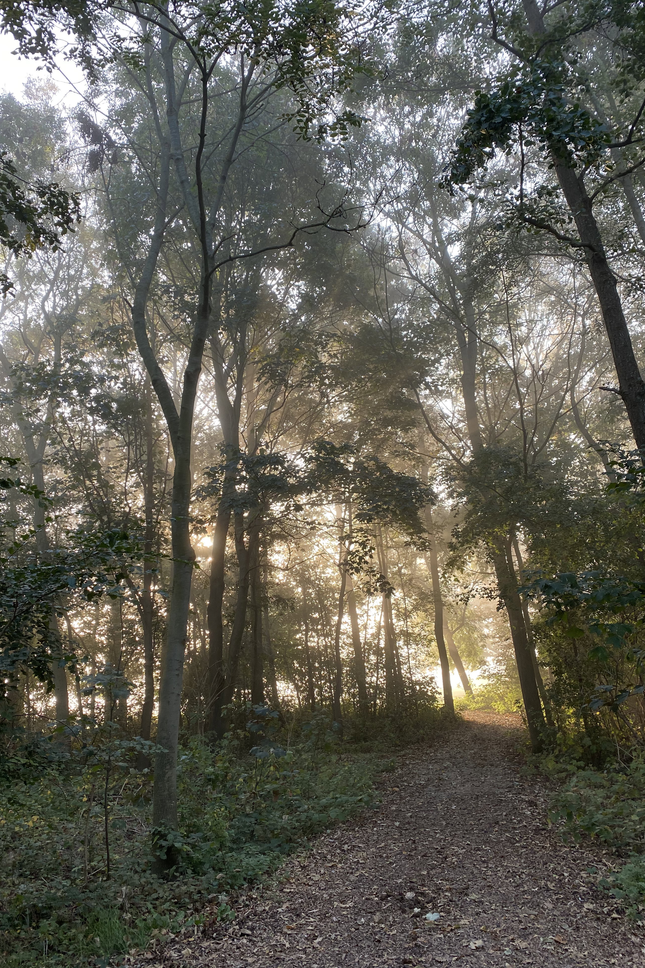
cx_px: 271
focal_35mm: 28
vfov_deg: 65.5
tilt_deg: +16.6
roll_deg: +4.3
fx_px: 752
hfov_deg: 46.2
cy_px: 478
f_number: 1.8
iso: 50
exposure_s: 1/121
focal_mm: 4.25
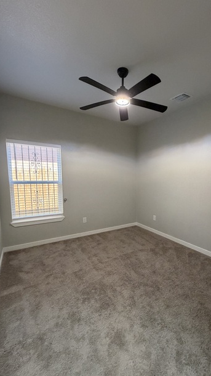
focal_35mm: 16
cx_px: 129
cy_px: 196
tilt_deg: -7.0
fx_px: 159
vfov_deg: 99.3
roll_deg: -0.4
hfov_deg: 66.3
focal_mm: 2.22
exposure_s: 1/60
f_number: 2.2
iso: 400
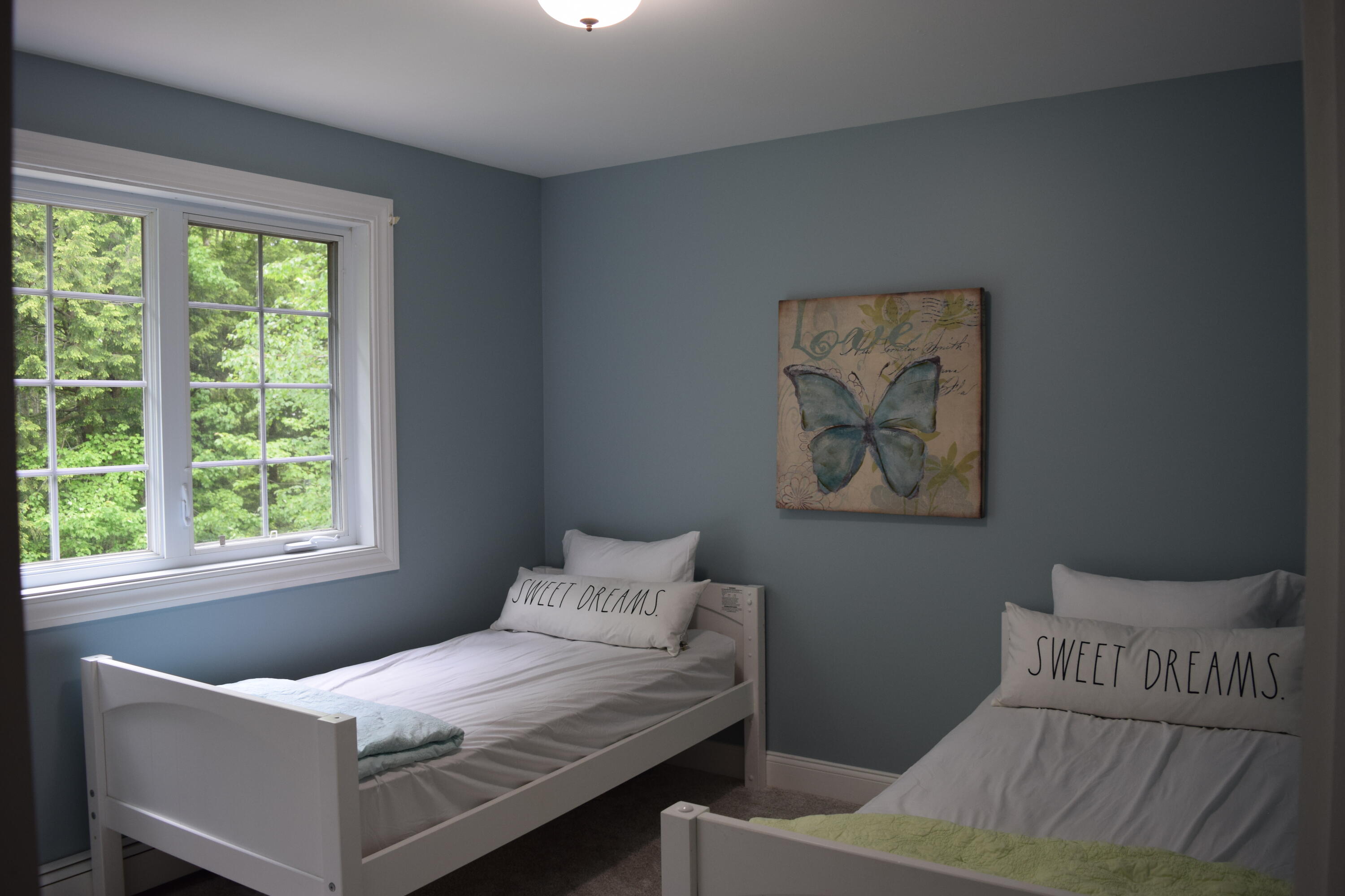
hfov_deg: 67.4
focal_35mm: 27
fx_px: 1009
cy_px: 448
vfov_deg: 47.9
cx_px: 672
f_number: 4.5
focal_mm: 18
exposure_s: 1/80
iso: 400
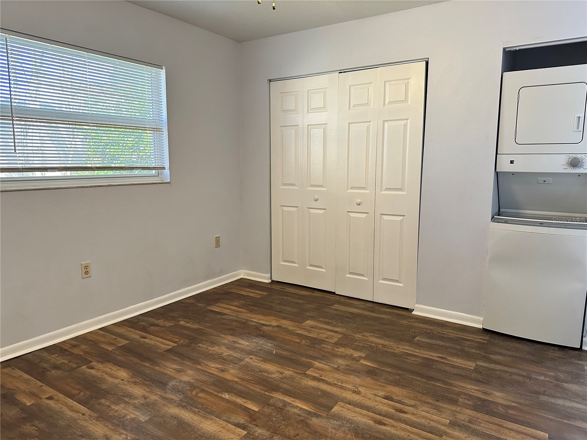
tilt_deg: -8.2
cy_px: 220
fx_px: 407
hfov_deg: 71.6
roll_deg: -0.5
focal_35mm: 24
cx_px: 294
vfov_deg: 56.8
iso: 200
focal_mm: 6.86
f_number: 1.78
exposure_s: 1/120
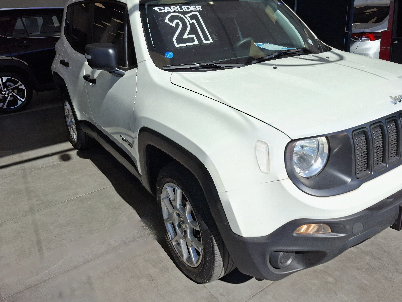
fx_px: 325
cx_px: 244
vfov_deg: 49.4
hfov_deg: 62.8
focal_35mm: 28
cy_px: 121
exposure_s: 1/2000
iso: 50
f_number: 1.8
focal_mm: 5.54
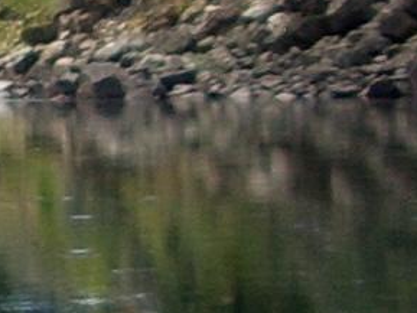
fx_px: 3362
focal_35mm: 279
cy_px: 304
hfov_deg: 7.0
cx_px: -281
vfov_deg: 5.3
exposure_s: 1/320
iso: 50
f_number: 2.6
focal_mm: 5.8
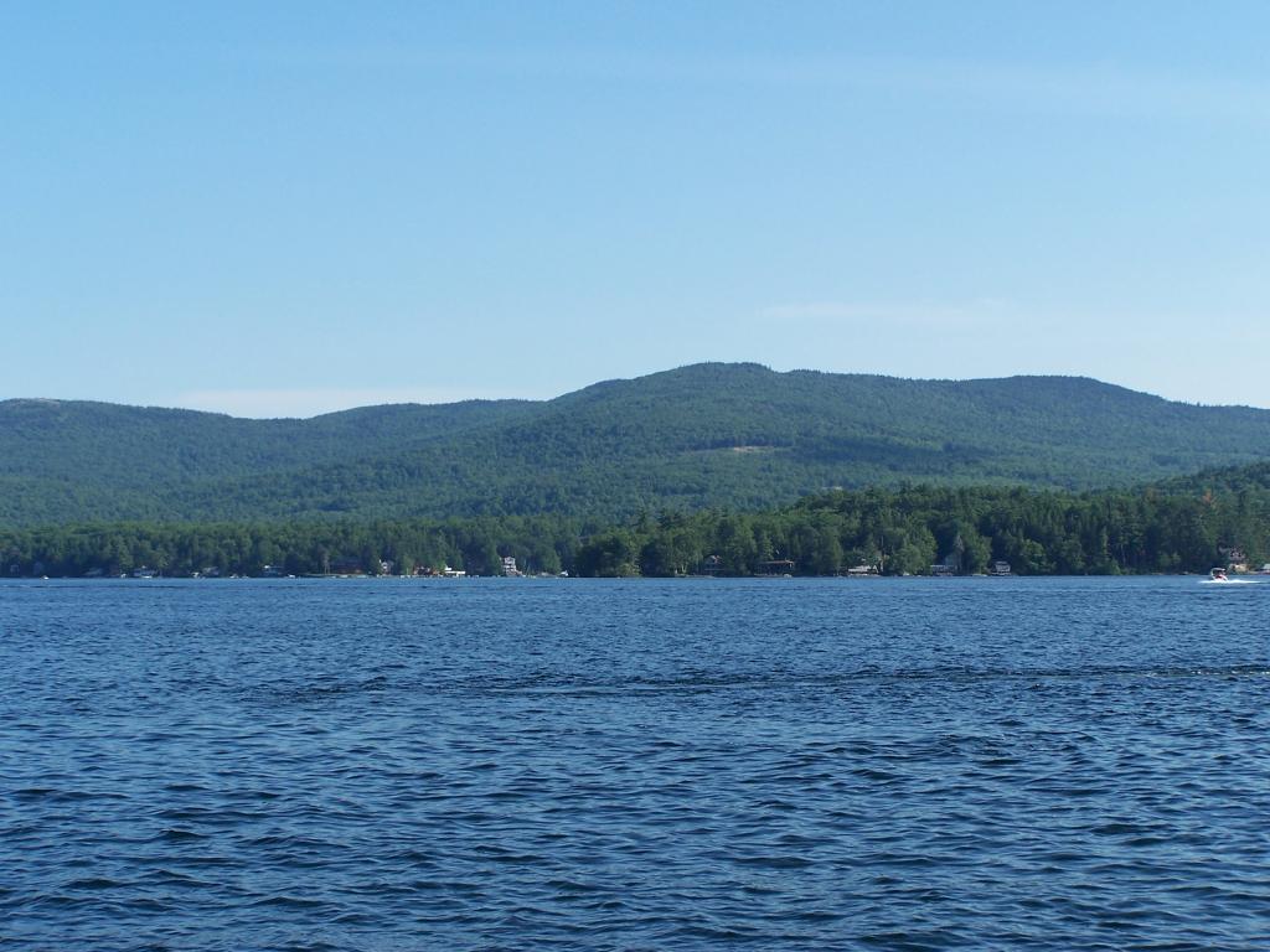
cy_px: 476
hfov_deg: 26.0
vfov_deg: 19.6
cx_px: 635
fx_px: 2752
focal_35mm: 75
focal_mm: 12.4
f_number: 4.5
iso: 80
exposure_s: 1/500
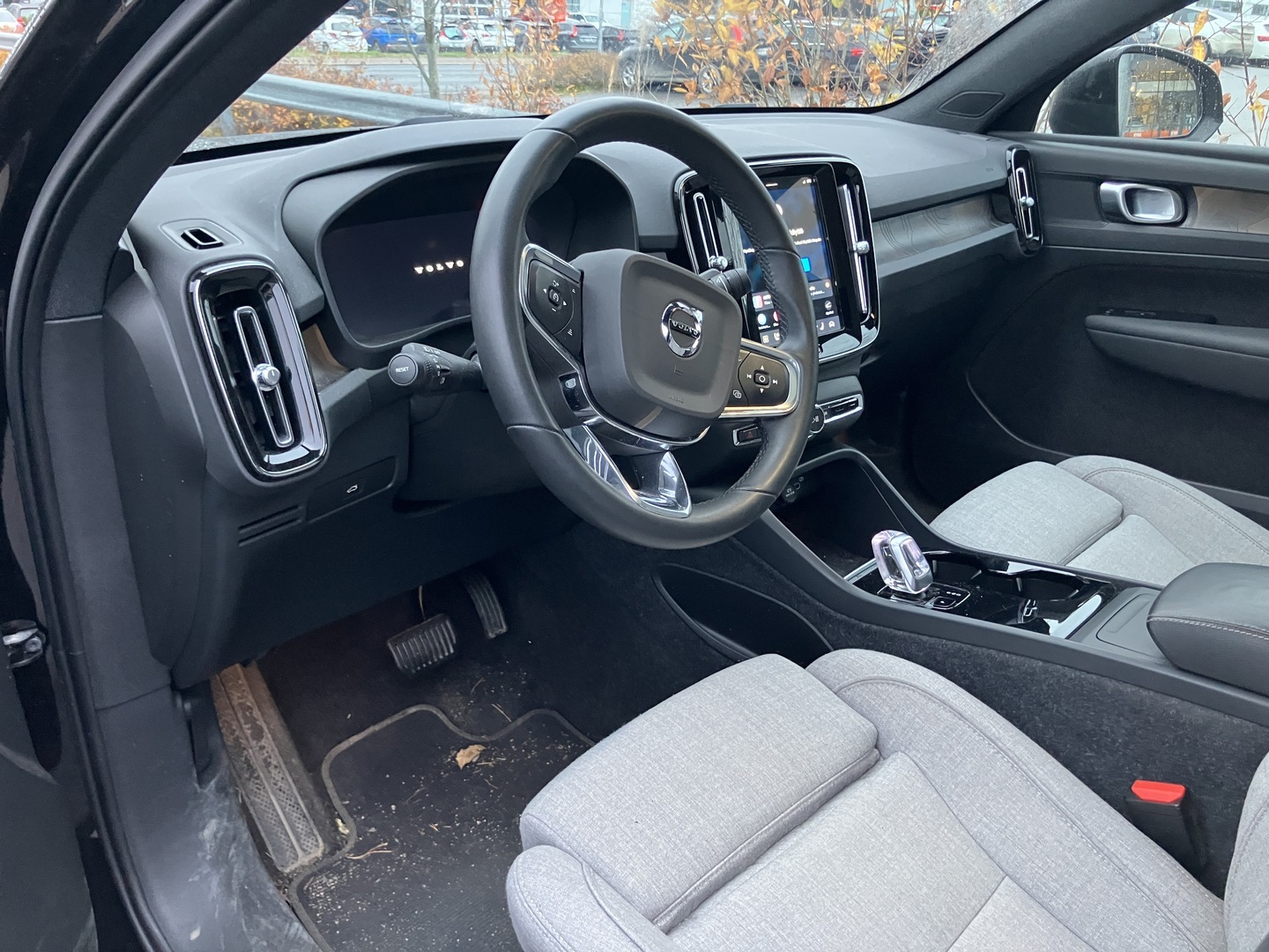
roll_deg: -3.3
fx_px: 1026
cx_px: 634
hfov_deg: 63.4
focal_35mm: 28
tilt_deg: -25.3
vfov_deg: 49.7
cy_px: 476
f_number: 1.8
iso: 250
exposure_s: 1/50
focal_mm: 3.99
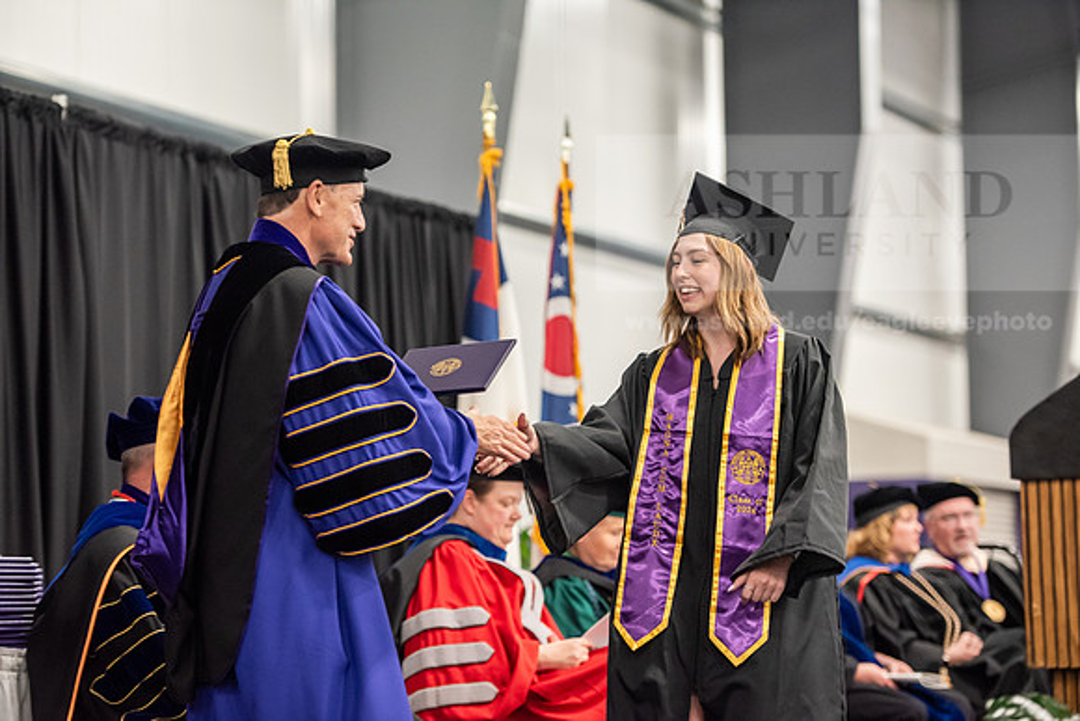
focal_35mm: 102
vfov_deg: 13.4
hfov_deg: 20.0
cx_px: 540
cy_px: 360
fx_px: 3061
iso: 3200
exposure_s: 1/200
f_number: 3.2
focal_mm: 102
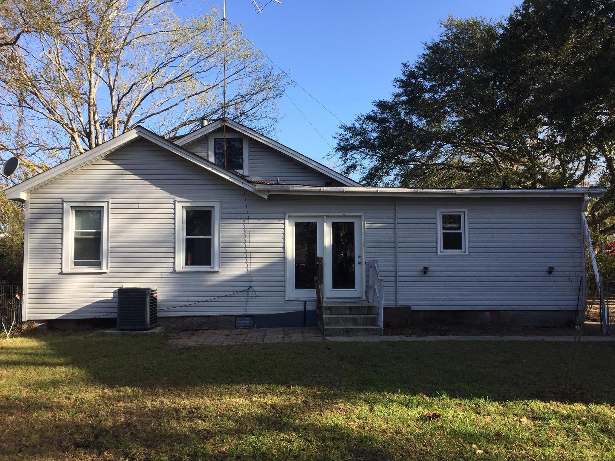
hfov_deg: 61.7
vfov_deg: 48.2
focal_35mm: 29
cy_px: 230
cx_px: 308
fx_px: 515
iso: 32
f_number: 2.2
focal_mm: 4.15
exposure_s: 1/732
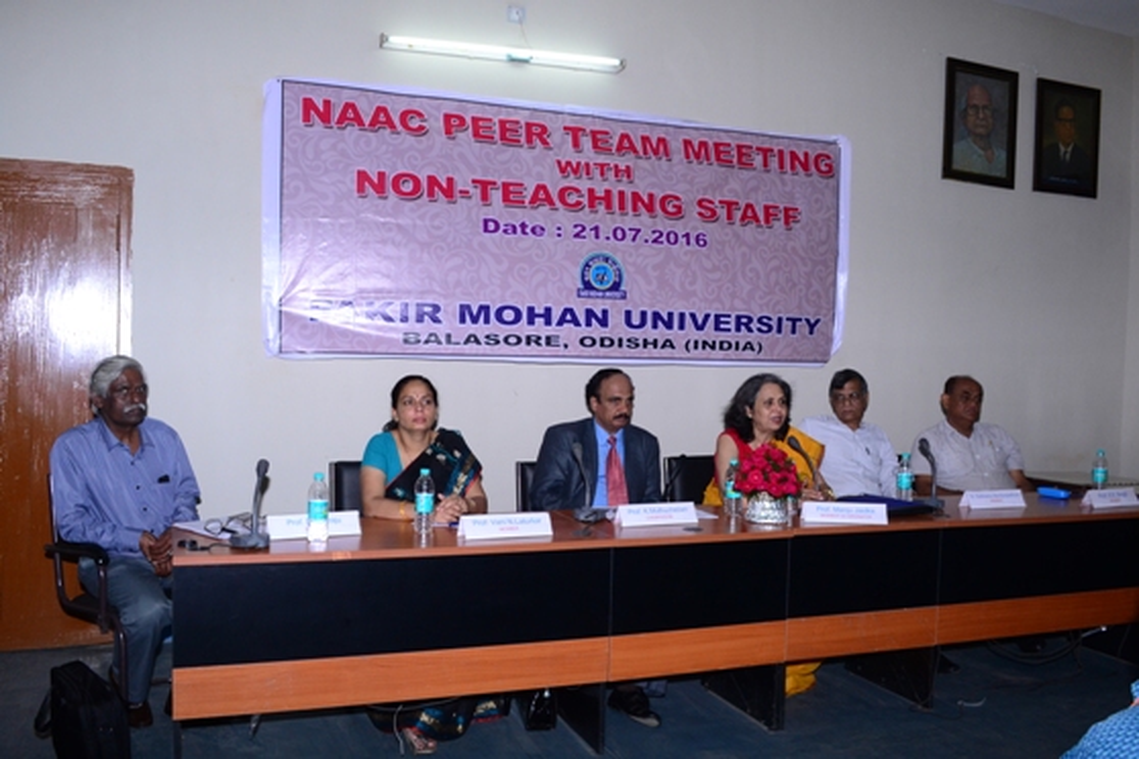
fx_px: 1044
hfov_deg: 57.2
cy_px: 380
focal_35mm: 33
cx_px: 570
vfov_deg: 40.0
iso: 800
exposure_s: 1/125
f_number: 7.1
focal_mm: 22
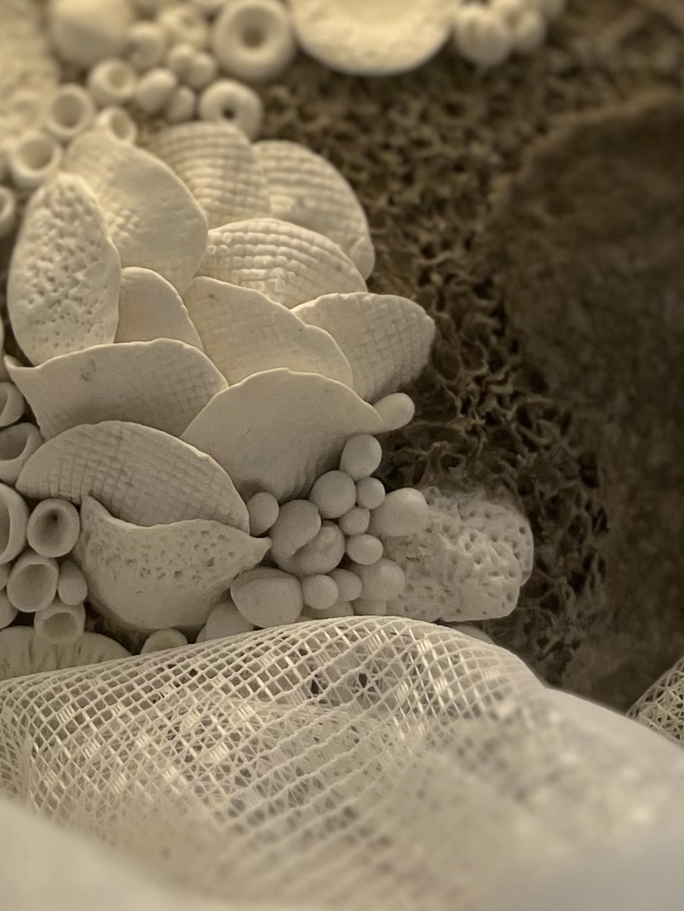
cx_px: 110
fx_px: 2501
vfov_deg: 18.5
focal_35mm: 95
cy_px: -422
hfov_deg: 15.4
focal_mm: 5.1
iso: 50
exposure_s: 1/294
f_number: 1.6
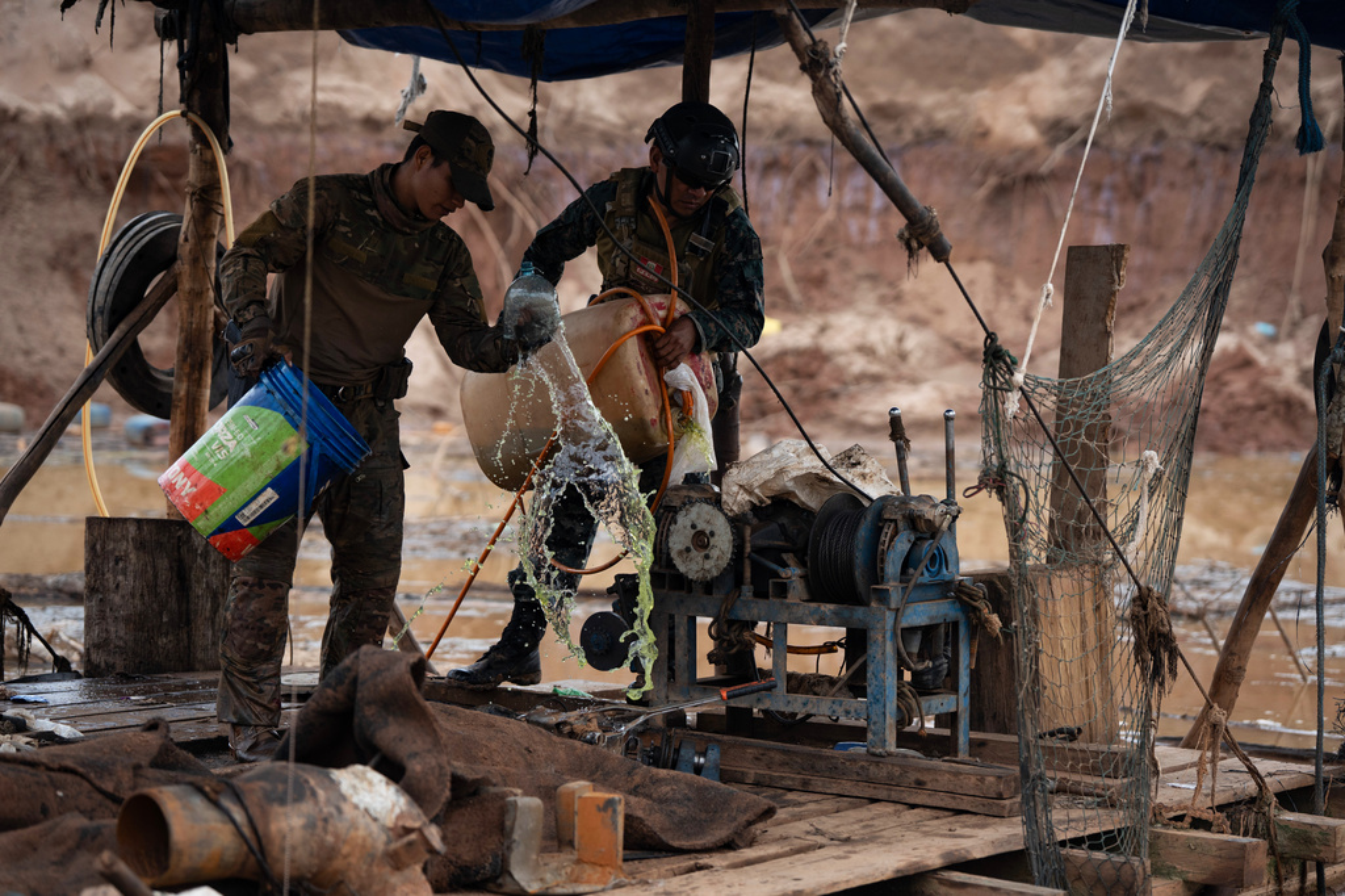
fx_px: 3548
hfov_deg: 21.5
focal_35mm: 95
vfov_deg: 14.4
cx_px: 672
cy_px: 448
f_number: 3.2
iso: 400
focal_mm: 95
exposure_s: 1/2500
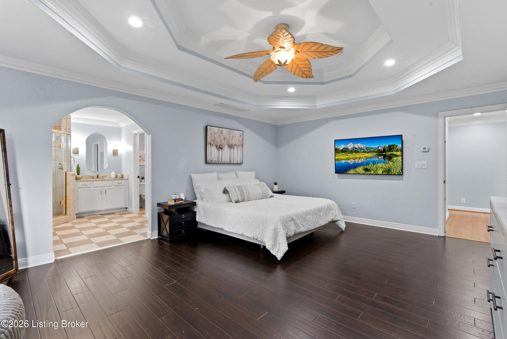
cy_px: 170
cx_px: 254
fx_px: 225
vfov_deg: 73.8
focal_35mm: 16
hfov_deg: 96.7
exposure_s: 1
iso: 400
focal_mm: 16
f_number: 11
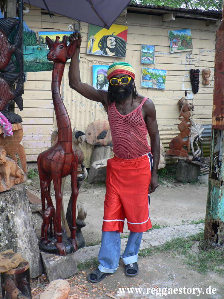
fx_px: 302
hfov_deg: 40.7
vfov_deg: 52.6
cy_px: 150
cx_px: 112
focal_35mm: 35
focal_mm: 6
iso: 64
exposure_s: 1/30
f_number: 2.8
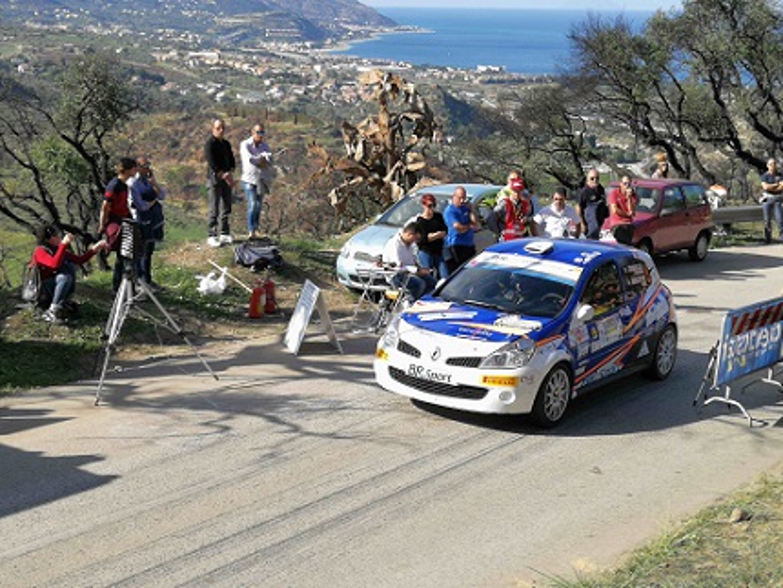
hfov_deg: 36.8
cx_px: 392
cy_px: 294
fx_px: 1177
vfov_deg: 28.1
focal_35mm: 52
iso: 50
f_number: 1.8
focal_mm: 3.95
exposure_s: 1/1133
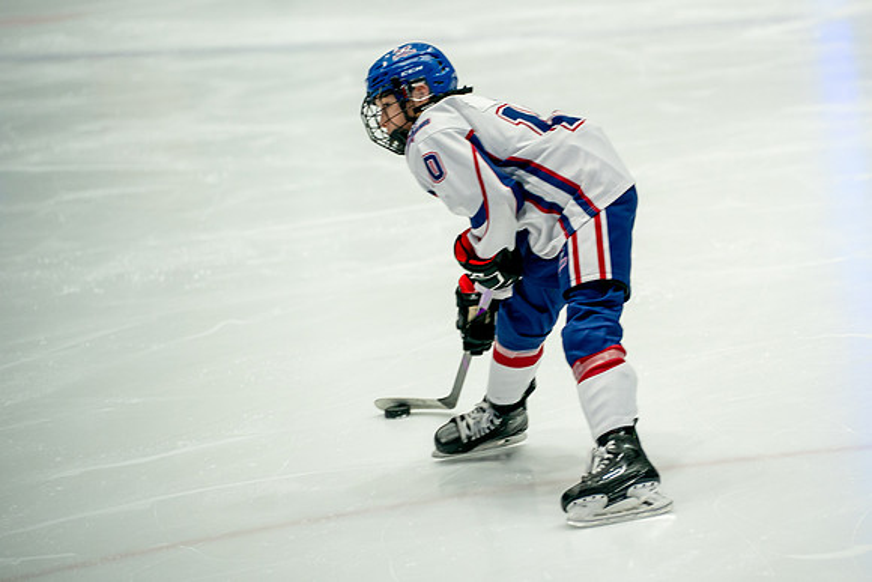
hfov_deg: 9.8
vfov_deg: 6.5
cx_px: 589
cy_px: 238
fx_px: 5093
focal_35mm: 210
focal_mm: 150
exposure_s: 1/800
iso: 1600
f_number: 2.8
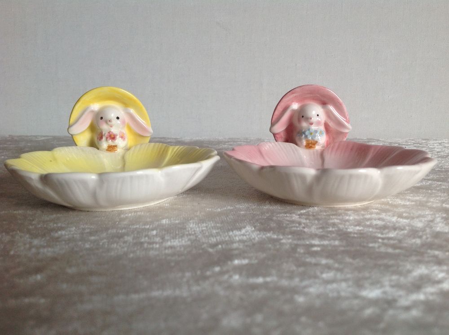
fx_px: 453
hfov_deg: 52.7
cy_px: 168
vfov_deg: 40.6
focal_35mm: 35
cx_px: 224
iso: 80
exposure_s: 1/60
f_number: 2.4
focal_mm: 4.28
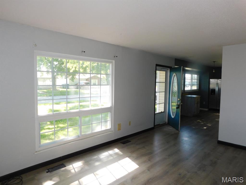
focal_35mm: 23
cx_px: 123
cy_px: 92
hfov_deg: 73.9
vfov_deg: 58.9
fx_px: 163
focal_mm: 4
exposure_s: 1/80
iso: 125
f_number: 3
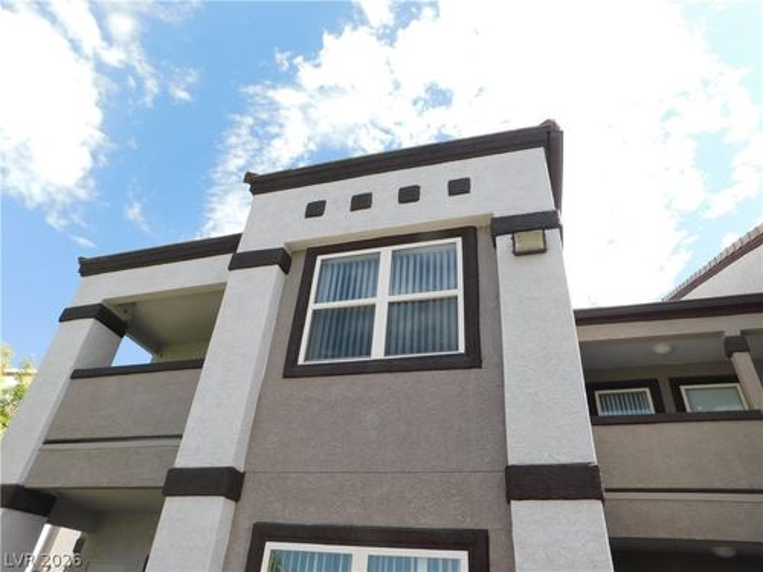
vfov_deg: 58.9
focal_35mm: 23
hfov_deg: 73.9
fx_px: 507
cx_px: 382
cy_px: 286
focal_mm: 4
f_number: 3
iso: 125
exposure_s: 1/1000
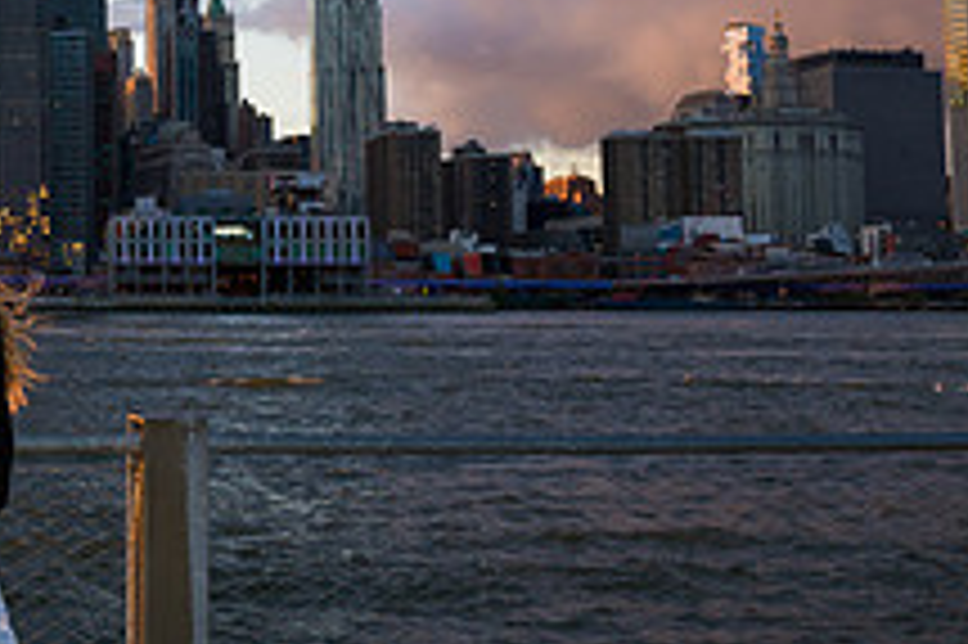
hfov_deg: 24.9
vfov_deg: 18.5
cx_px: -207
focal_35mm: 73
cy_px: 151
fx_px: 1961
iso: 200
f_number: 5
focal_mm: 27
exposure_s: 1/125
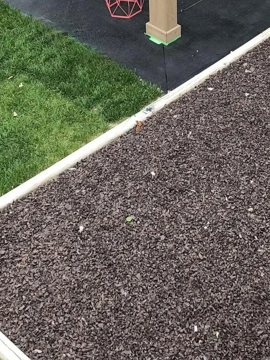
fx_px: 780
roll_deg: +0.5
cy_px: 52
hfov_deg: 19.6
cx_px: 159
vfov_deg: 25.4
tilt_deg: -36.9
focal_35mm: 75
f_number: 1.8
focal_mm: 3.99
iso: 40
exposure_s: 1/30
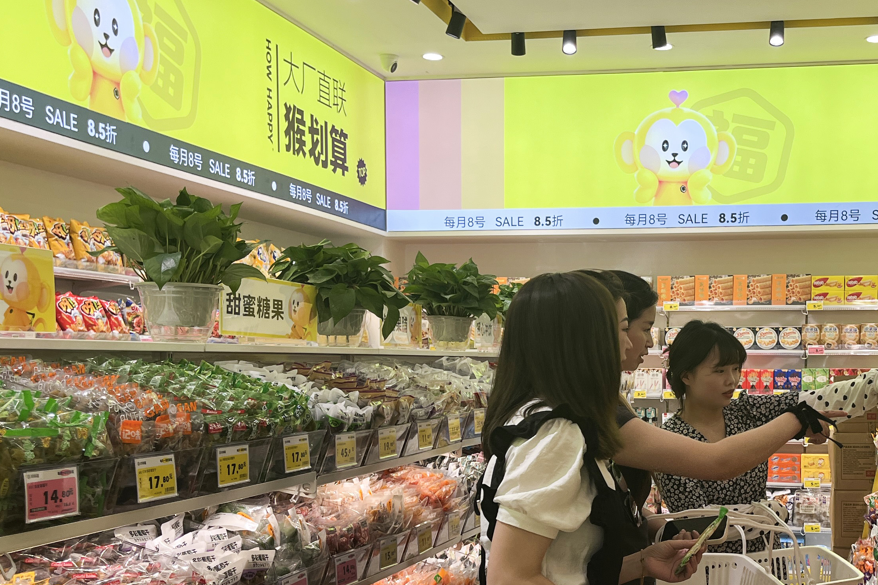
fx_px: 1195
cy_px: 413
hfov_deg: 39.5
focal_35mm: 49
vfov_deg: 27.3
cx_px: 635
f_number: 1.6
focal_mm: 5.1
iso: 50
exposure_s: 1/302
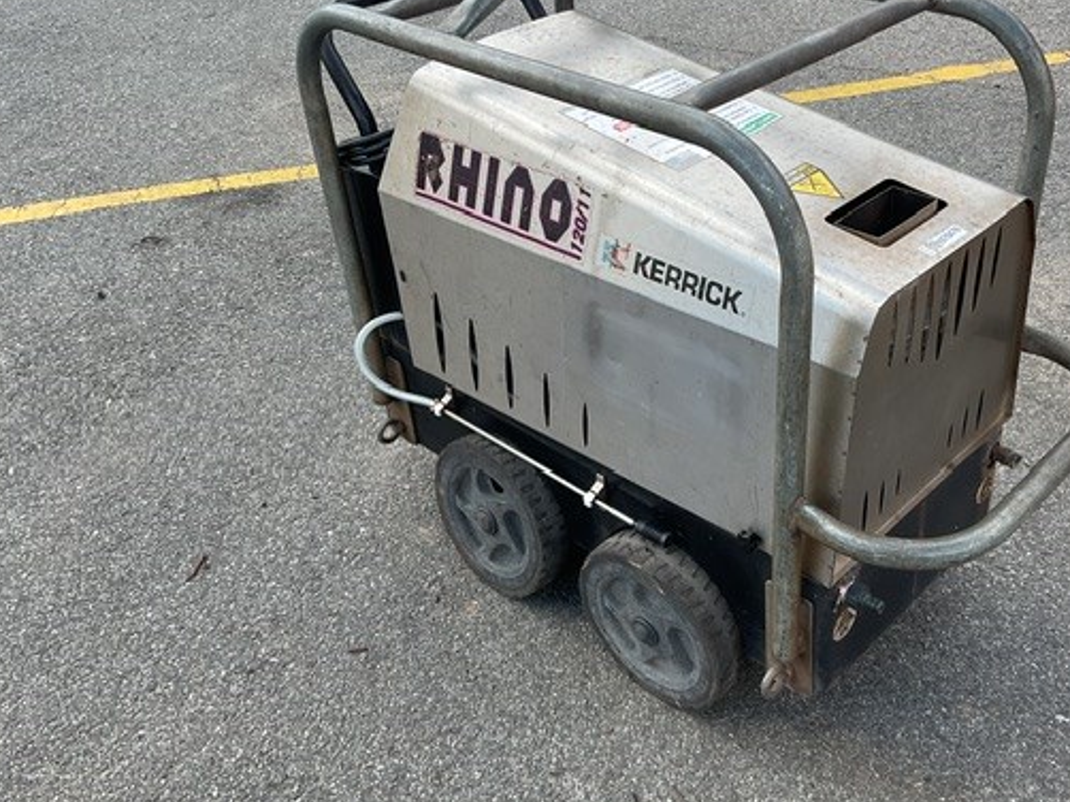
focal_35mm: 37
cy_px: 386
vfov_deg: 38.6
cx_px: 659
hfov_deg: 49.7
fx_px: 1143
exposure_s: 1/469
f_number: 1.8
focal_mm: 3
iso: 16
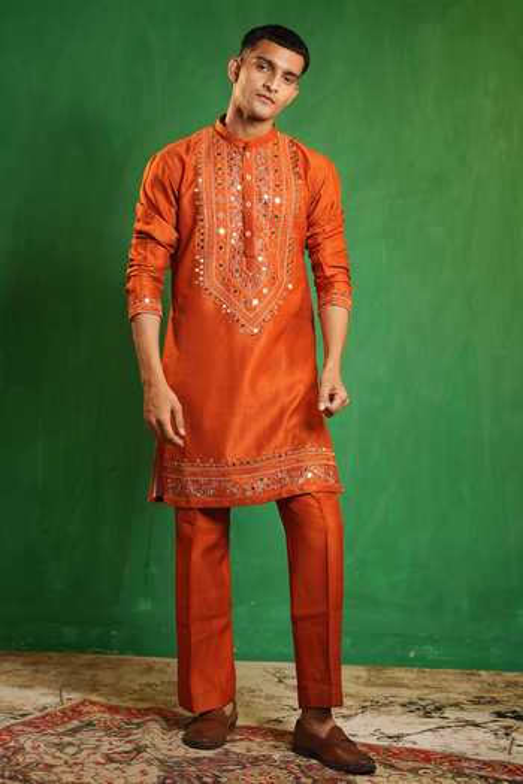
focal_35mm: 50
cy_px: 392
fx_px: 1089
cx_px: 262
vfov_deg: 39.6
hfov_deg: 27.0
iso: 500
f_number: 2.8
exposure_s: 1/160
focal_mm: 50
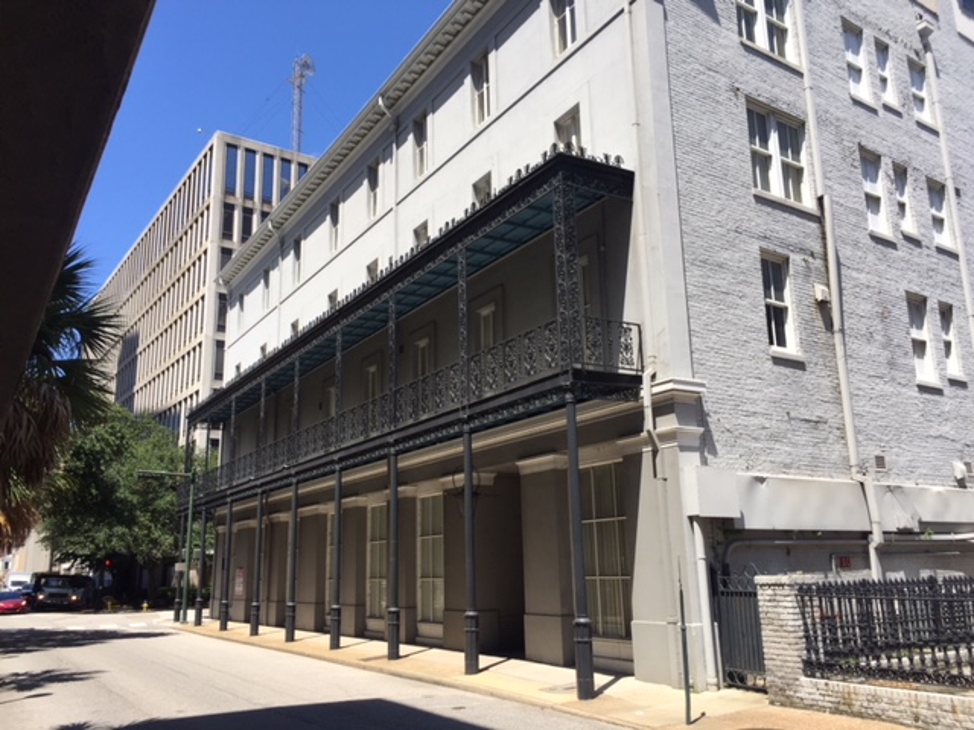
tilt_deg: +14.5
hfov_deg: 61.7
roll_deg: +0.7
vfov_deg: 48.2
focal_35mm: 29
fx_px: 816
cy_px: 365
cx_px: 487
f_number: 2.2
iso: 32
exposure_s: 1/1412
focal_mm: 4.15
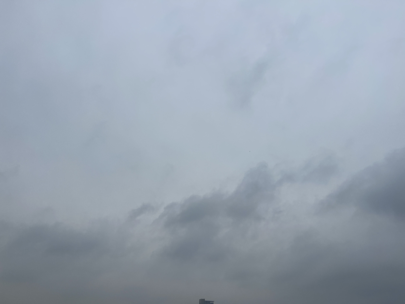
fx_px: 292
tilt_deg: +30.7
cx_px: 202
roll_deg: -2.0
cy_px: 152
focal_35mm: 25
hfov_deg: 69.4
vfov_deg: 54.9
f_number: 1.6
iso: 32
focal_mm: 5.1
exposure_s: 1/8547
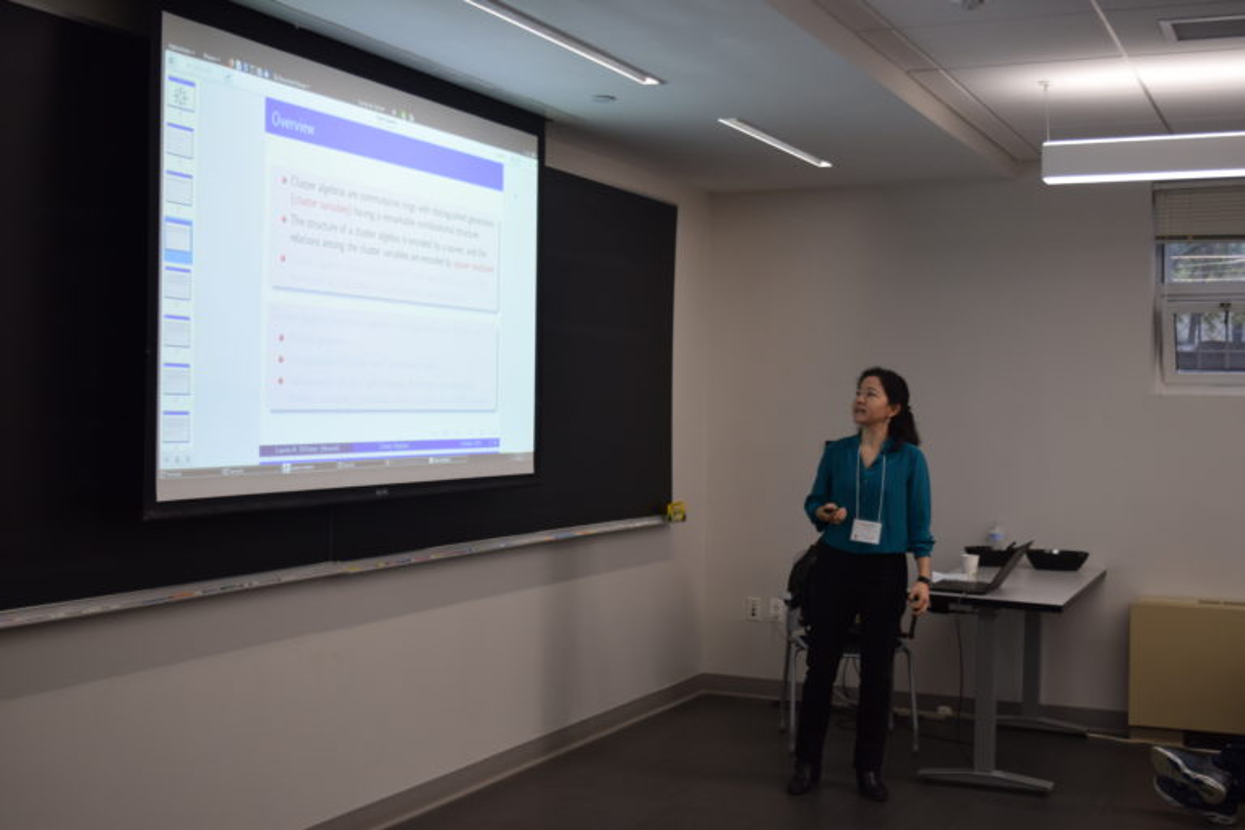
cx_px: 622
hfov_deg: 43.6
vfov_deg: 29.9
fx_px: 1556
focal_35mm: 45
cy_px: 415
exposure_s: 1/100
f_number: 5
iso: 400
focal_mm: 30
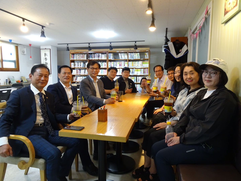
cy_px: 90
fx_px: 167
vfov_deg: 56.8
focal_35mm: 24
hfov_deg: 71.6
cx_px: 120
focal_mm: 4.1
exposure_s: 1/30
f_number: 3.5
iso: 320
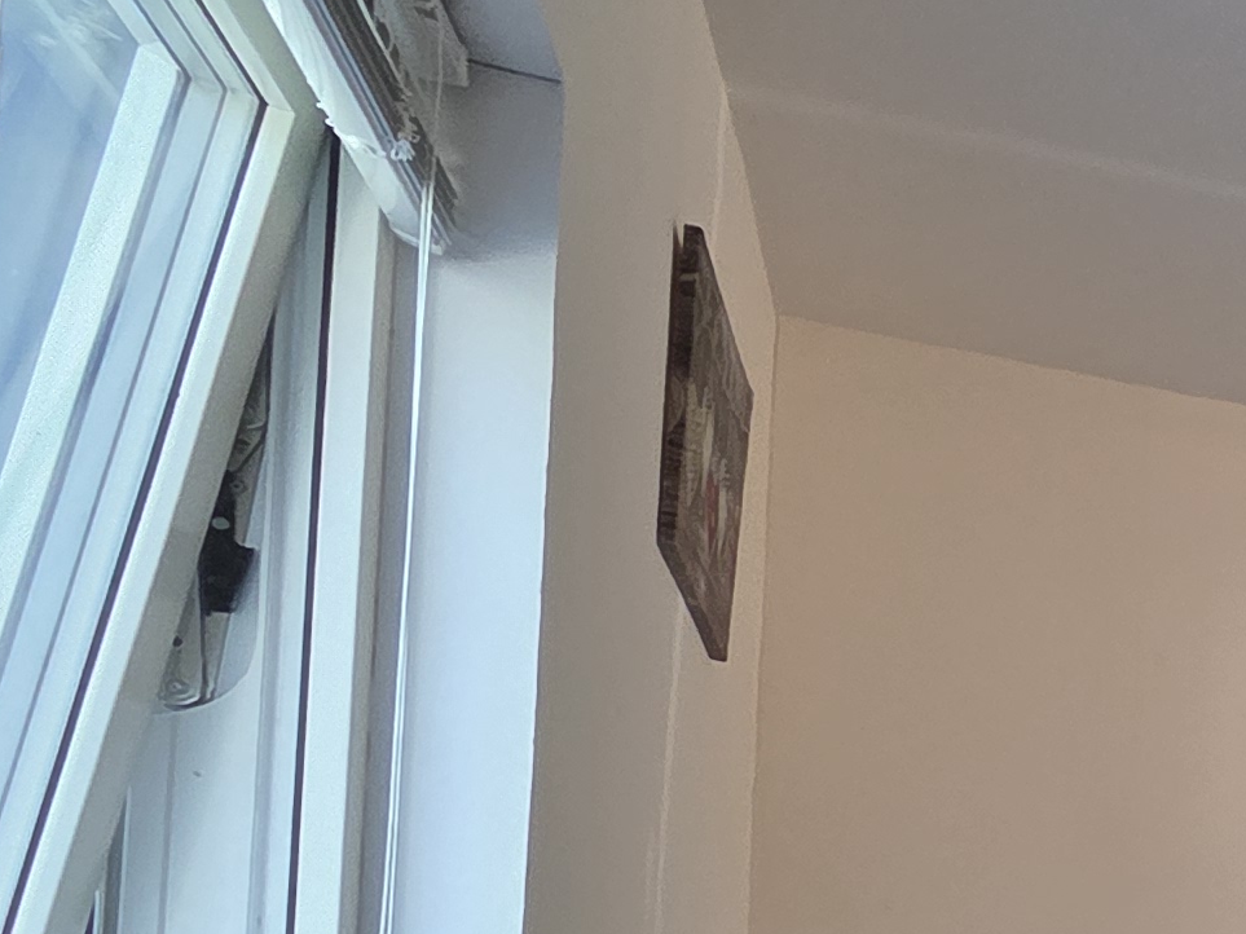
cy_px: 1150
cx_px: 2413
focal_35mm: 54
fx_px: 1943
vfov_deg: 24.3
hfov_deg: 20.2
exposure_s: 1/100
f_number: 2.2
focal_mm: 2.2
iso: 160
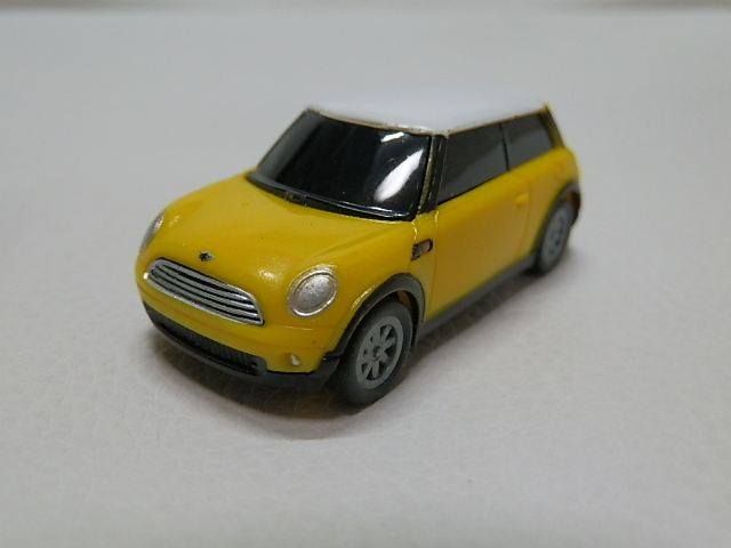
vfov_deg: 41.8
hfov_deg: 54.0
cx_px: 366
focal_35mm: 34
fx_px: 718
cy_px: 274
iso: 200
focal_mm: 6.17
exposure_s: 1/30
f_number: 3.5
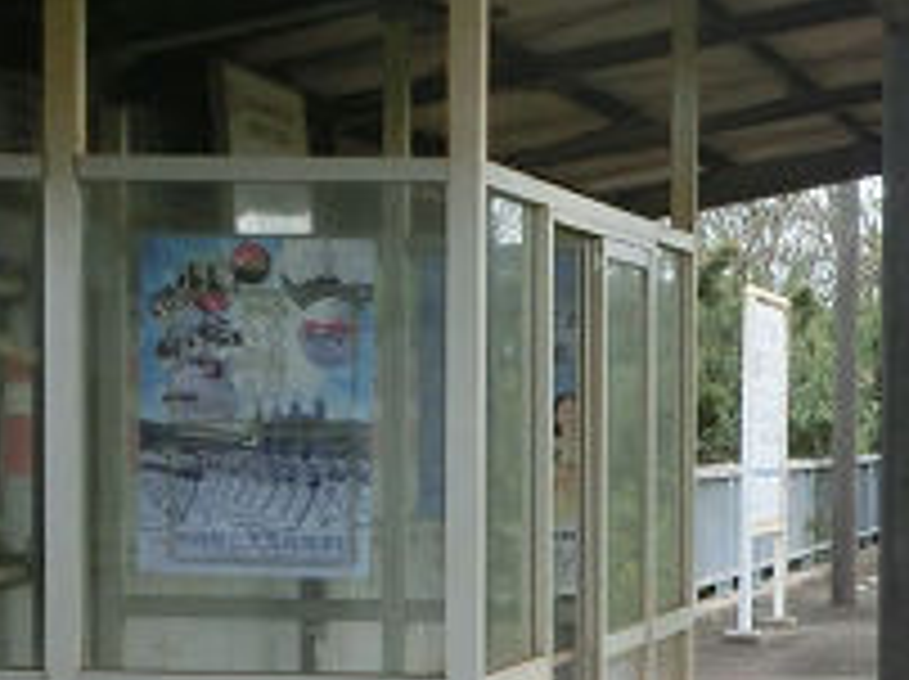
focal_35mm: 142
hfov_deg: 13.7
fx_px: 3724
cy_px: 707
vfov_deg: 10.3
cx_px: 954
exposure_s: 1/400
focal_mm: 5
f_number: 3
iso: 80
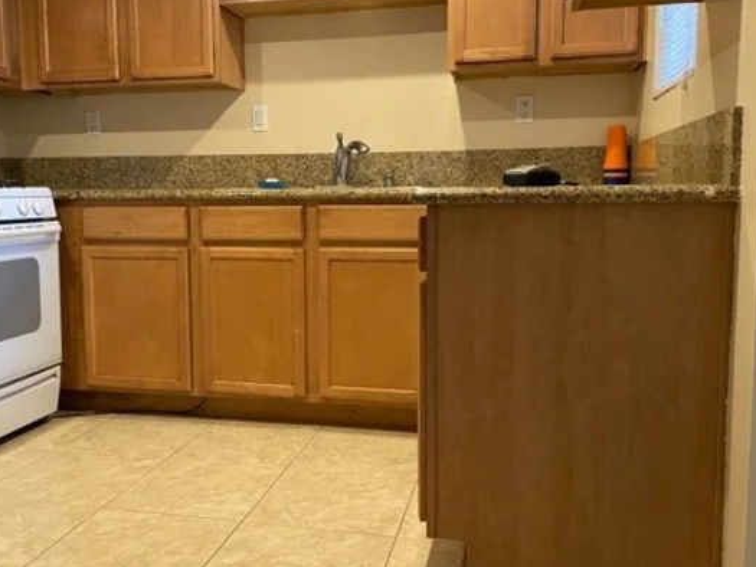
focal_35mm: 37
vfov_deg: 38.7
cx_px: 299
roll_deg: +0.5
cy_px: 284
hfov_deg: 49.8
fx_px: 808
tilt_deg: -5.7
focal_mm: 4.2
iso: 250
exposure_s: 1/60
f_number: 1.6
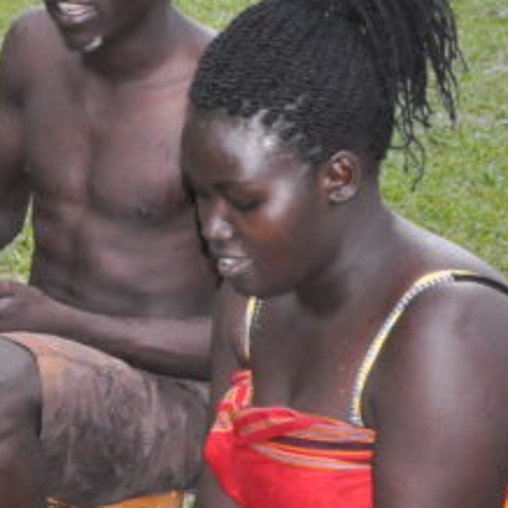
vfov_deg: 7.3
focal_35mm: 241
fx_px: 4001
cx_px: -366
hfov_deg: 7.1
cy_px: 365
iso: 3200
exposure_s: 1/160
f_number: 11
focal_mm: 48
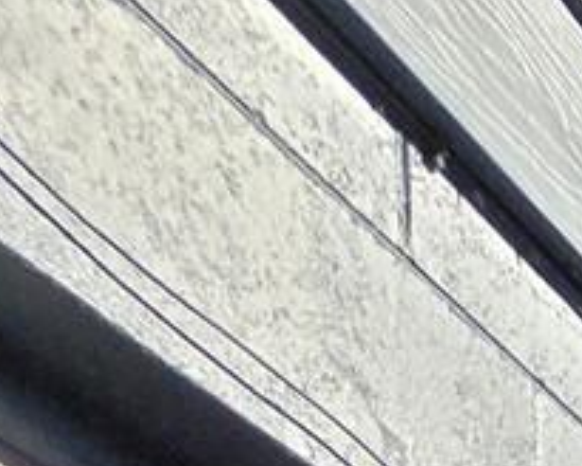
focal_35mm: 99
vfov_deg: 9.8
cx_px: 1661
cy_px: 1554
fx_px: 1705
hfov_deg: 11.9
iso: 50
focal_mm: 2.2
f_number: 2.2
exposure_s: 1/2060
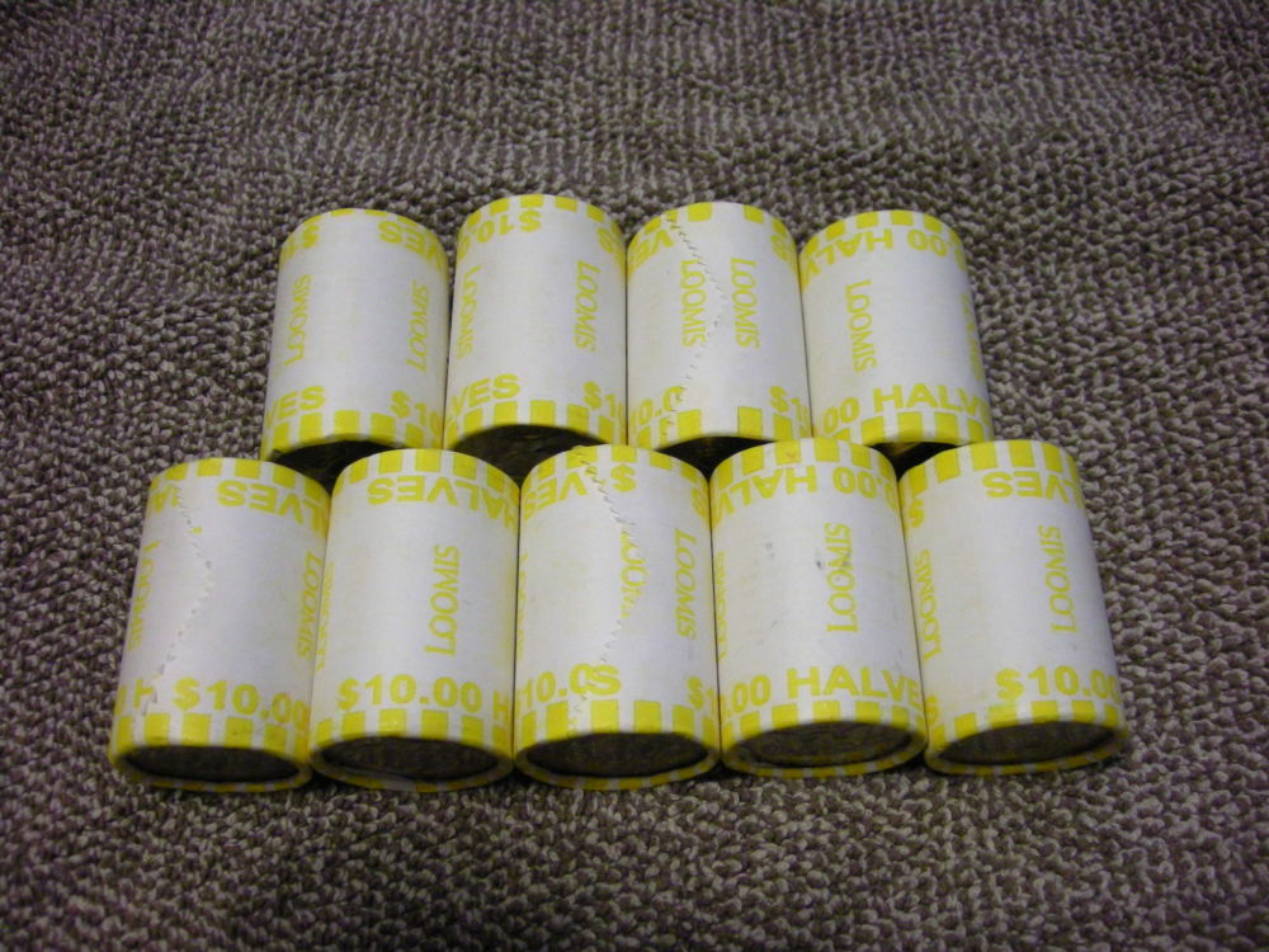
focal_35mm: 35
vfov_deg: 40.7
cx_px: 634
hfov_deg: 52.6
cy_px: 476
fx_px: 1283
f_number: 2.8
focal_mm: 5.7
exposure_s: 1/30
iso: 400
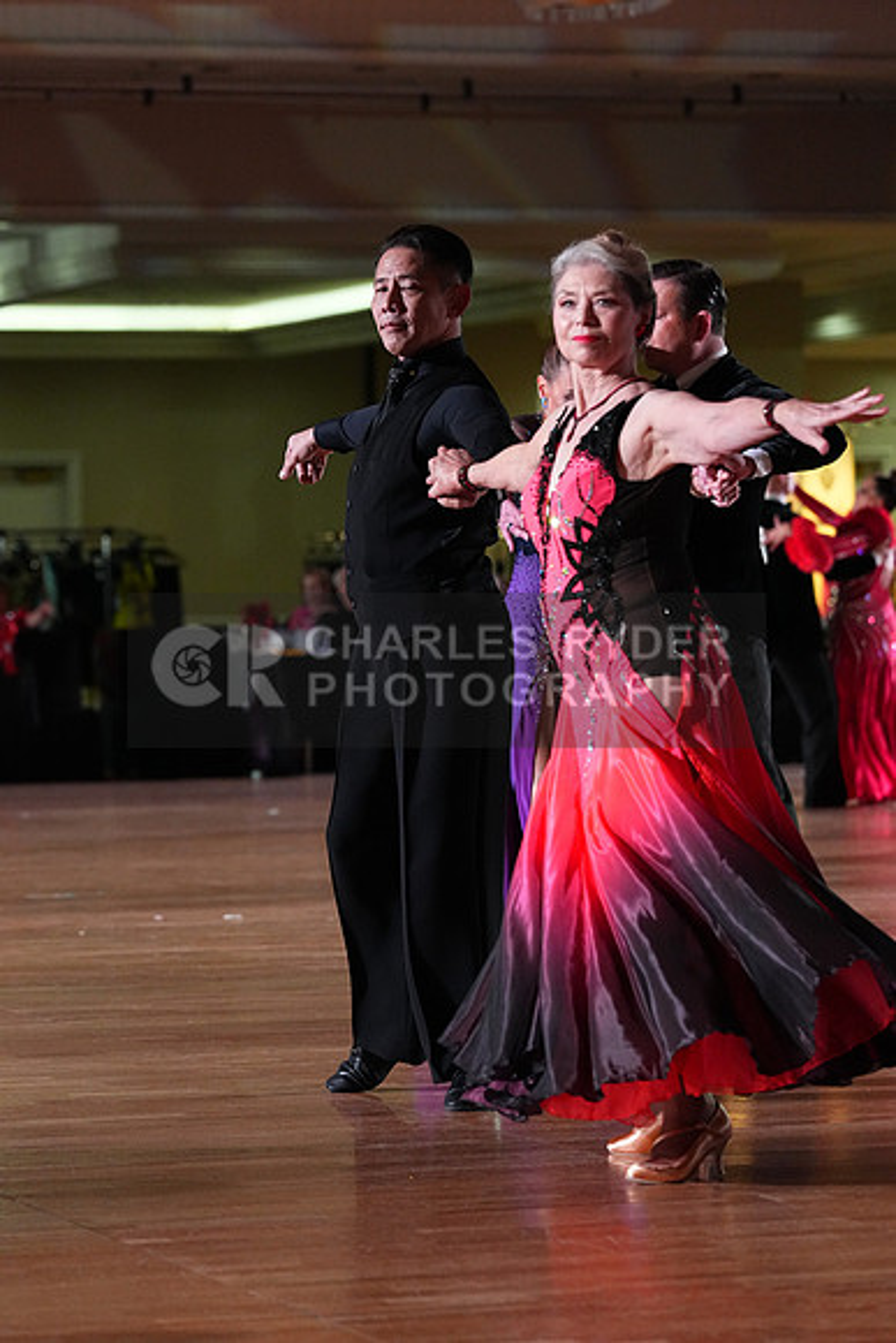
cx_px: 448
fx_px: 5335
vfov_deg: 14.3
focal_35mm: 143
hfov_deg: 9.6
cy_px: 672
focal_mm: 143
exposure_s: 1/400
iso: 6400
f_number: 5
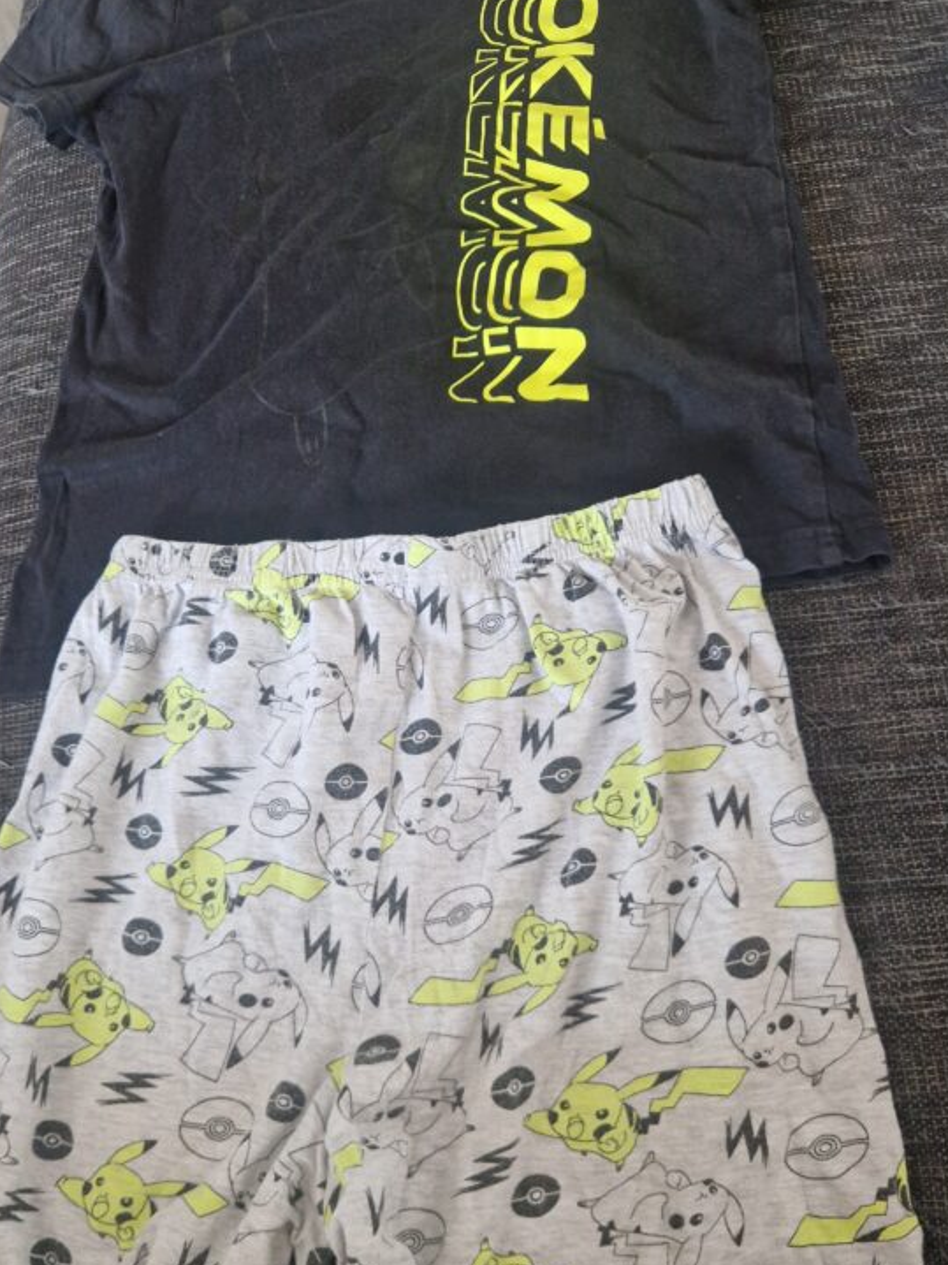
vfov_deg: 56.8
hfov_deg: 44.1
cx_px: 420
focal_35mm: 32
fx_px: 1169
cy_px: 635
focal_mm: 5.4
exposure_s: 1/100
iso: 800
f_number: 1.8
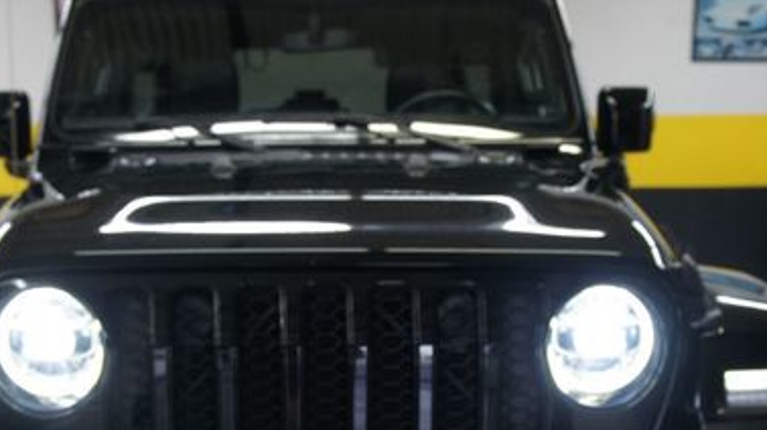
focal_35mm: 56
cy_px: 398
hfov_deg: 37.3
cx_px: 335
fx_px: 1136
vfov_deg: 20.9
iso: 320
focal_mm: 21
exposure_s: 1/40
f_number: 4
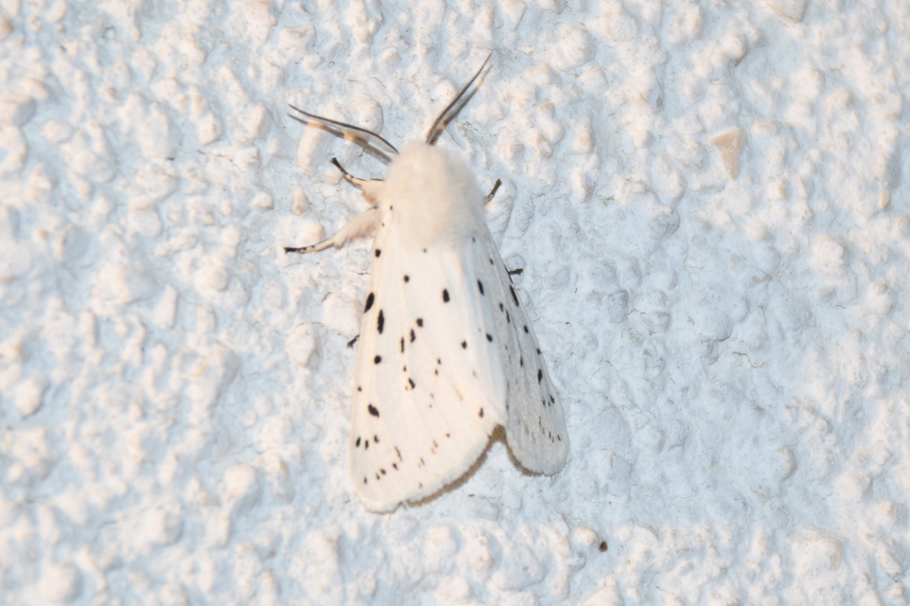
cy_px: 303
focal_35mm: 210
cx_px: 455
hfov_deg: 9.8
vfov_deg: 6.5
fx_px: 5306
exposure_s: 1/60
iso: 320
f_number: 7.1
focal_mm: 140
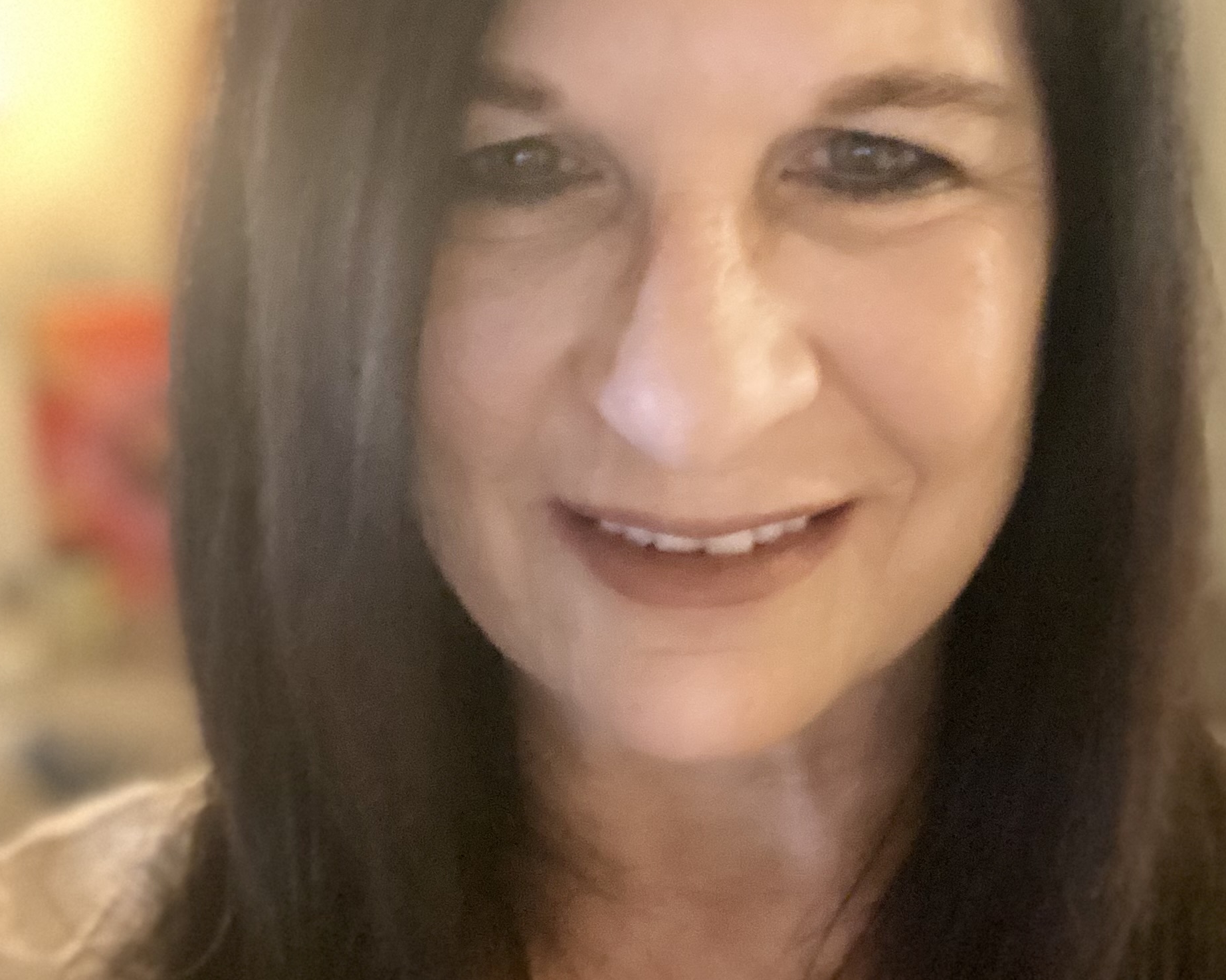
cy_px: 439
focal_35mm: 49
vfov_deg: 30.8
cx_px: 635
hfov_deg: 38.0
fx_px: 1778
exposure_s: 1/15
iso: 1250
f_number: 2.2
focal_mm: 2.71
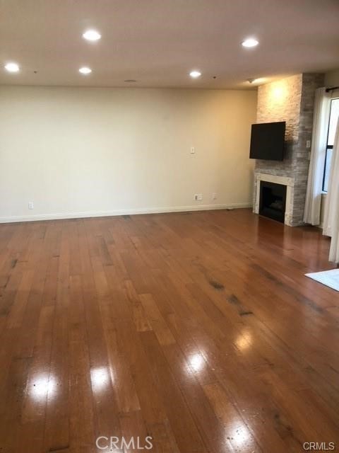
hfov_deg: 49.7
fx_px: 366
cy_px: 226
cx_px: 170
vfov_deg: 63.4
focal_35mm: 28
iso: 40
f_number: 1.8
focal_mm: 3.99
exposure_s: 1/17
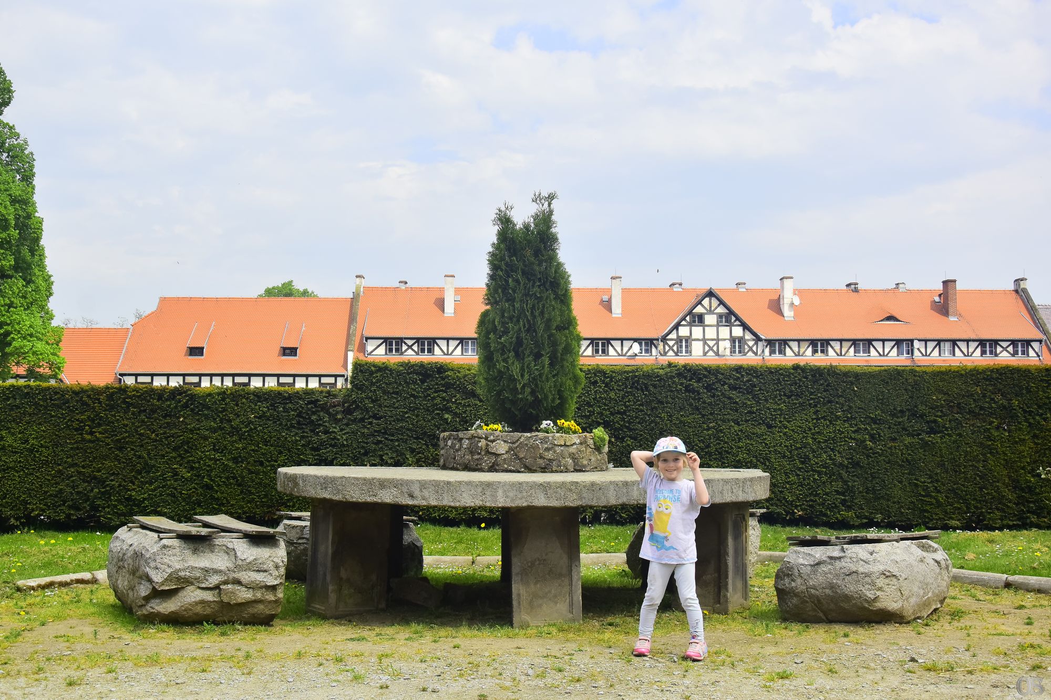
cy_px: 350
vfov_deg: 34.2
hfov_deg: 49.6
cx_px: 526
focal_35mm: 39
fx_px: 1138
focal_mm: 26
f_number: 8
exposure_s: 1/1600
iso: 500
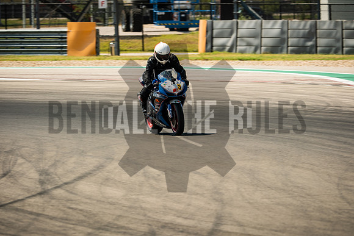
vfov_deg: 3.3
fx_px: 4131
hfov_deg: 4.9
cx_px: 177
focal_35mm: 420
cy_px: 118
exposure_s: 1/250
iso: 160
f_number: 6.4
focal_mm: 280
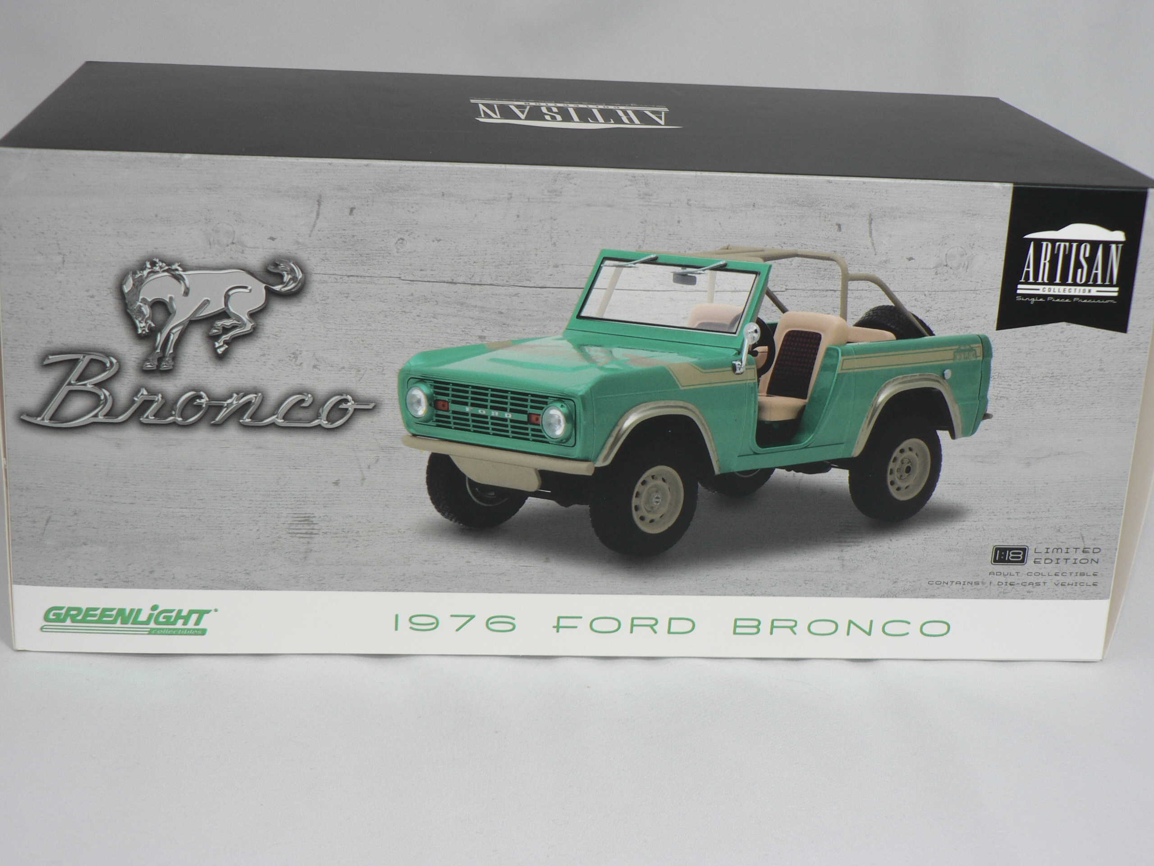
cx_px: 577
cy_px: 433
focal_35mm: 55
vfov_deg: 26.6
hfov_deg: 34.9
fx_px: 1834
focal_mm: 9.2
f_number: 2.8
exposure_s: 1/60
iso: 80
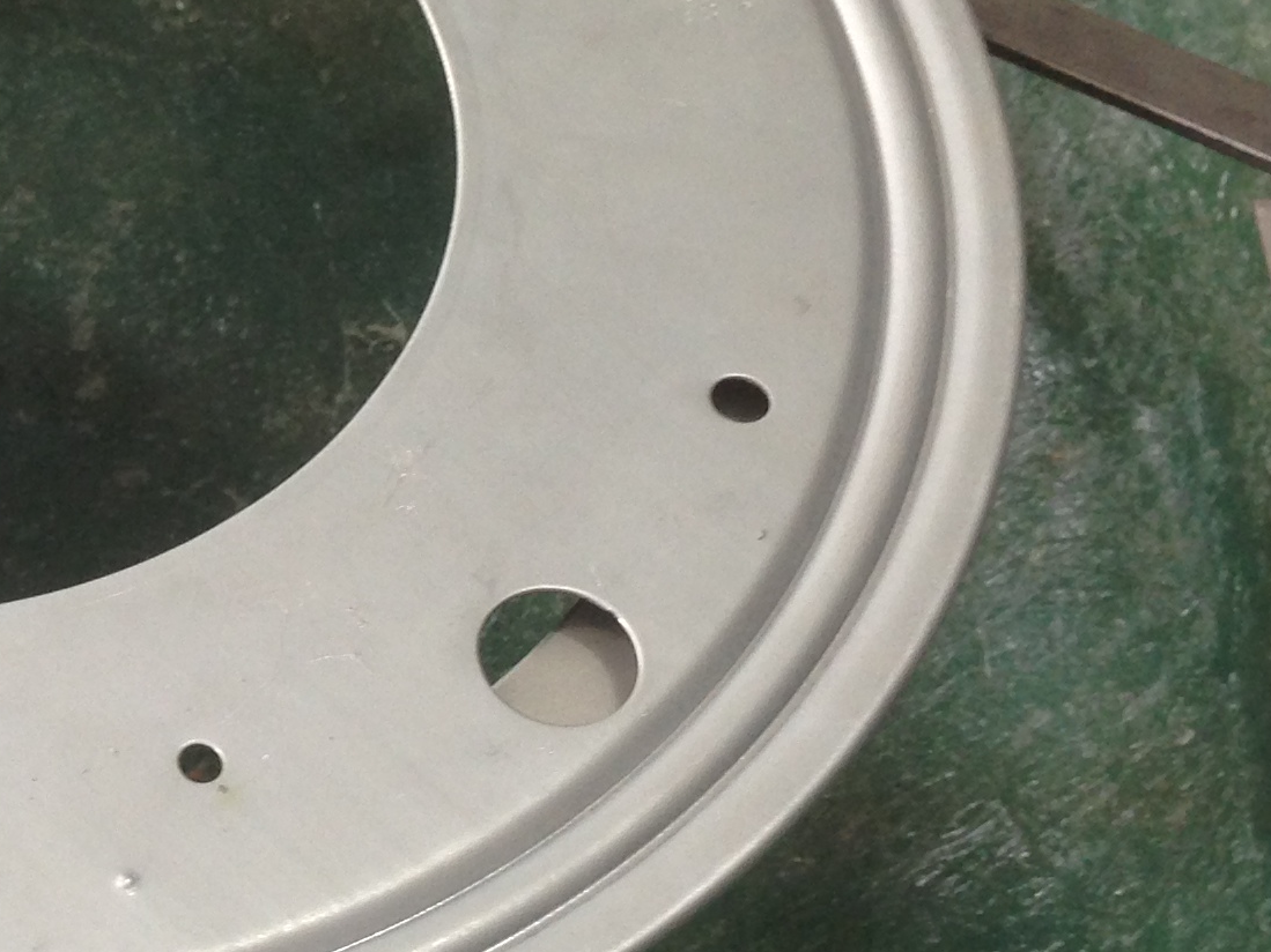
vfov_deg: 15.1
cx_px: -165
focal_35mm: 98
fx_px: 3598
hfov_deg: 19.1
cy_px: 543
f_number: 2.4
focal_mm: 4.12
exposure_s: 1/20
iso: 64
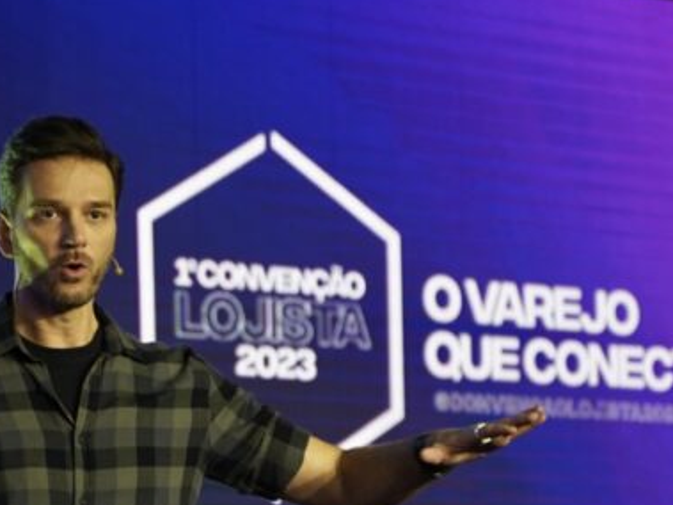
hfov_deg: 10.1
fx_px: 3790
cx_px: 375
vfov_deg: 7.6
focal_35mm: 195
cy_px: 571
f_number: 2.8
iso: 320
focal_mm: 75
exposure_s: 1/125
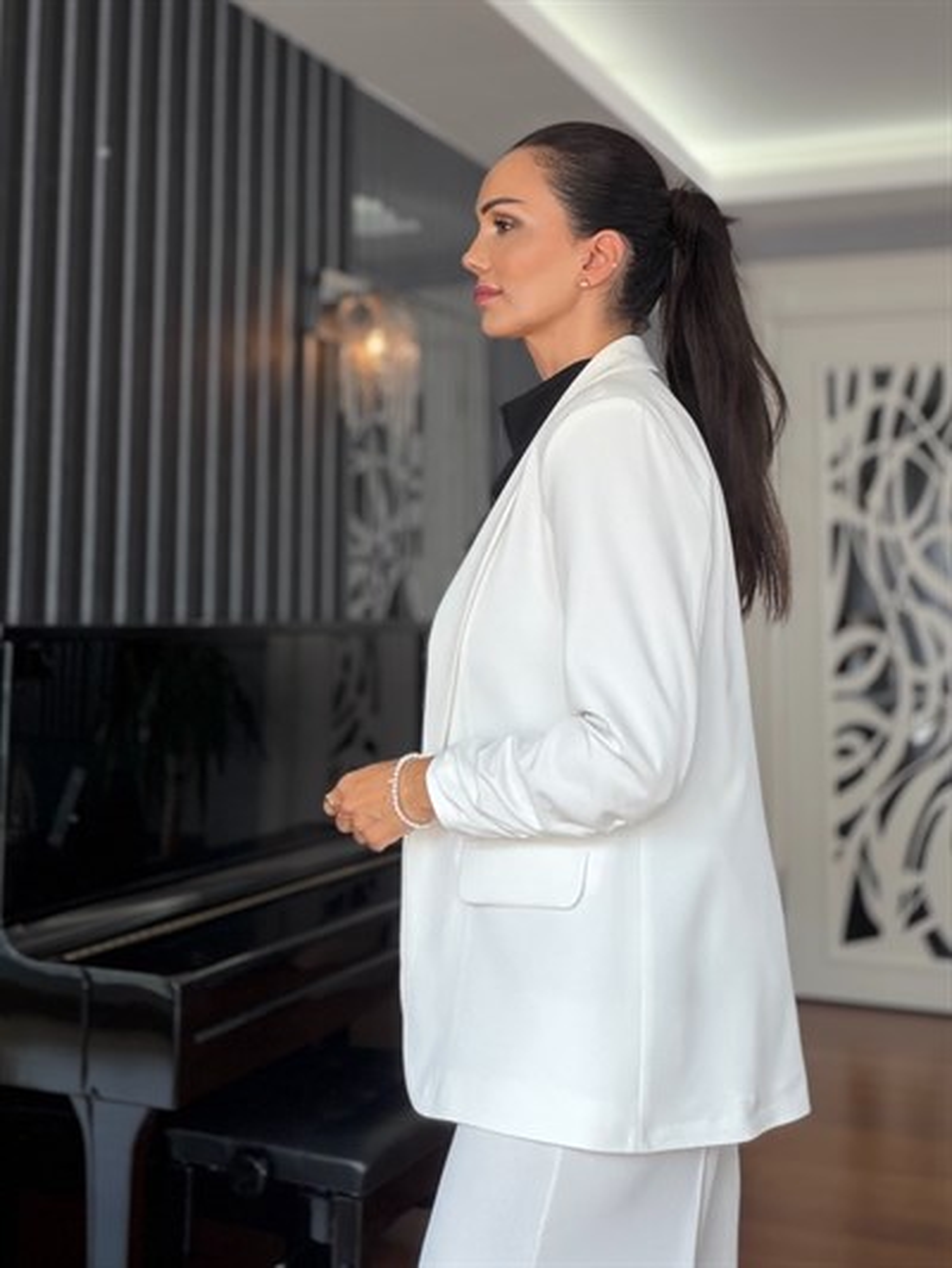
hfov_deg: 46.8
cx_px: 476
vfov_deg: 60.0
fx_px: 1100
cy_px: 634
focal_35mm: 30
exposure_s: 1/100
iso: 50
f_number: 1.9
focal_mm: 2.71
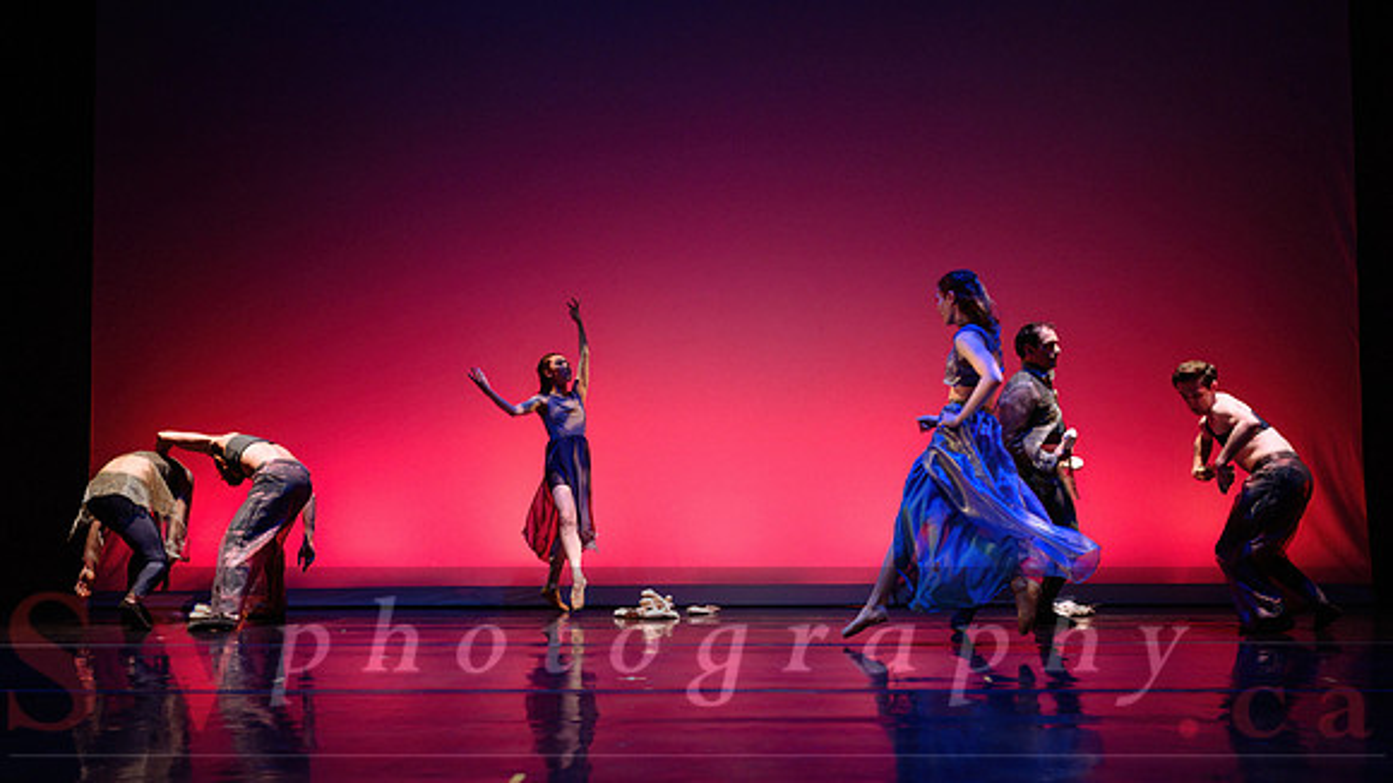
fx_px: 1226
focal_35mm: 33
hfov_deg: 59.1
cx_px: 749
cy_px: 498
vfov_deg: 35.2
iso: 1000
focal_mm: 24
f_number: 1.4
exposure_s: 1/400
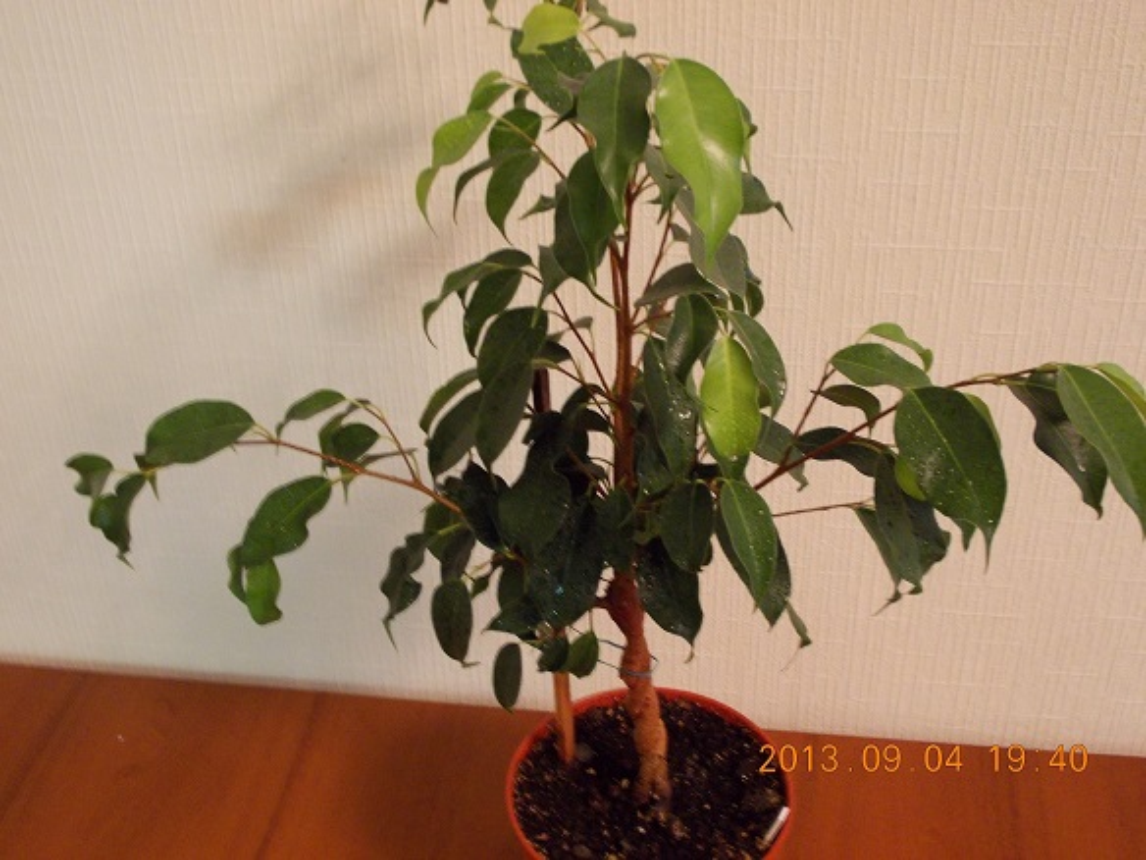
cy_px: 430
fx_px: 1424
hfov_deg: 43.9
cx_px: 573
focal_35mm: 43
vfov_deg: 33.6
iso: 200
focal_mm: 6.1
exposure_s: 1/3
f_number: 3.3
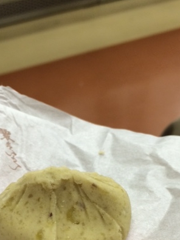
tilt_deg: -48.9
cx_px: 81
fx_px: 326
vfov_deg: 39.1
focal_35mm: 47
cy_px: 187
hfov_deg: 30.8
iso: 100
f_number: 2.2
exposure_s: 1/30
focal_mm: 4.15
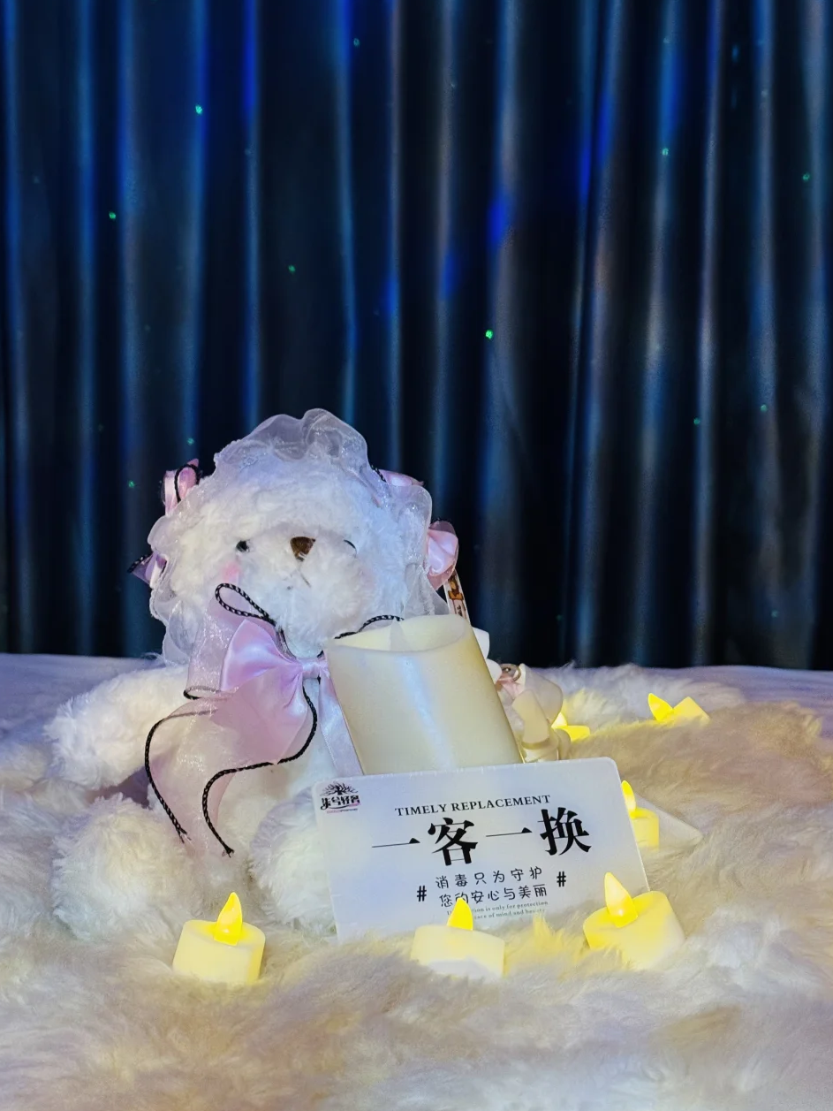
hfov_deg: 26.6
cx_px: 430
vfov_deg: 34.9
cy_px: 614
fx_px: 1764
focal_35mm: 55
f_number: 1.78
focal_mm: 6.76
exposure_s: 1/50
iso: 160
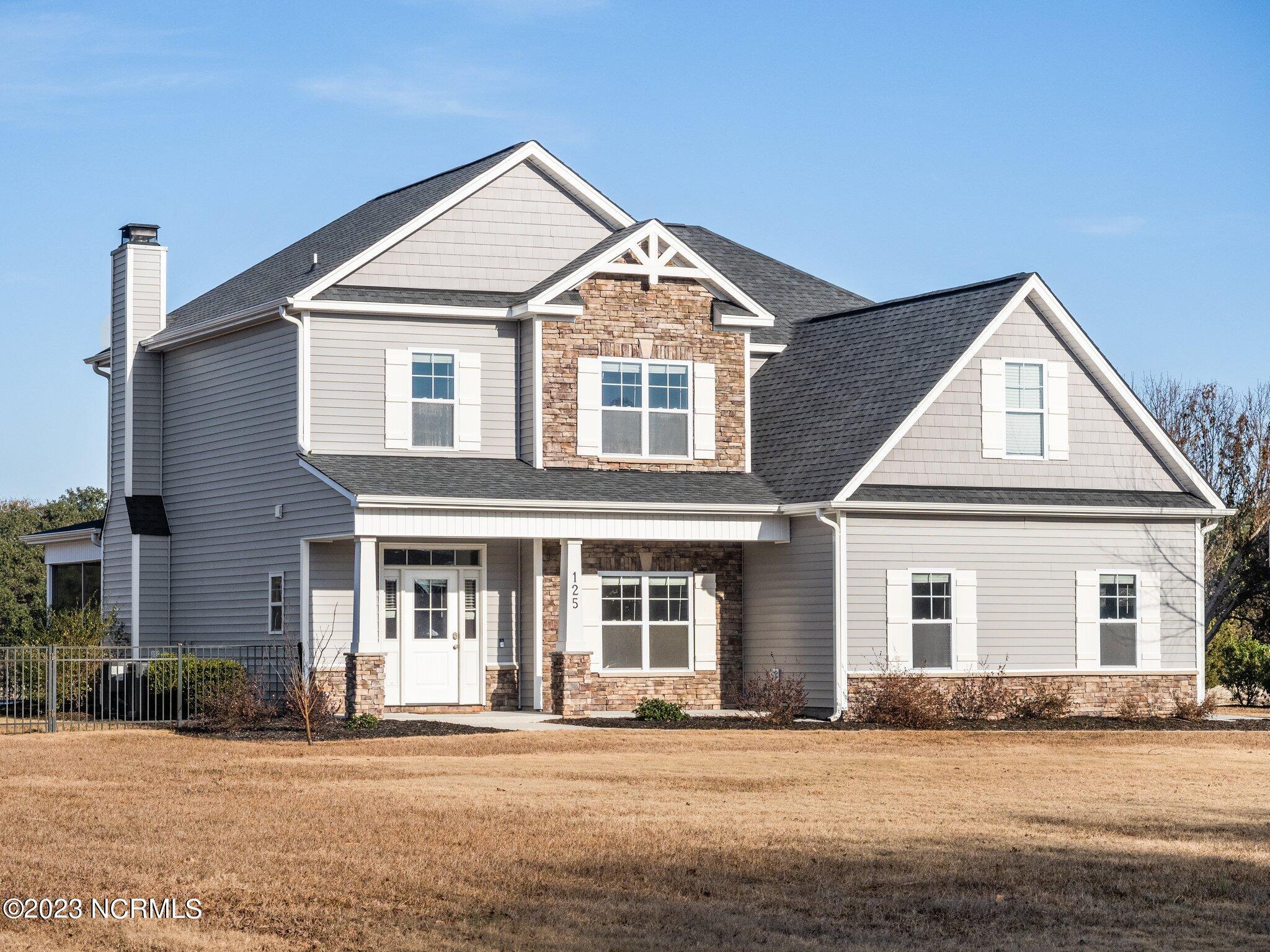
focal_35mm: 80
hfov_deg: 24.4
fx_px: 2935
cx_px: 635
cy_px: 476
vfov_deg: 18.4
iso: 200
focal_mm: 40
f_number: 5.6
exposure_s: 1/2500
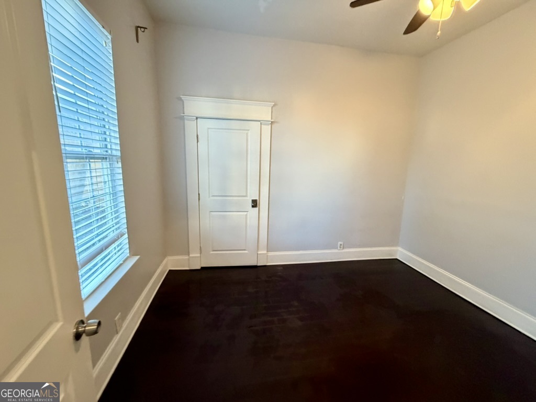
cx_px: 268
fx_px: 217
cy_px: 201
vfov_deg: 85.7
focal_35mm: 14
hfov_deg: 102.1
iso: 400
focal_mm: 2.22
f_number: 2.2
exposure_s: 1/60
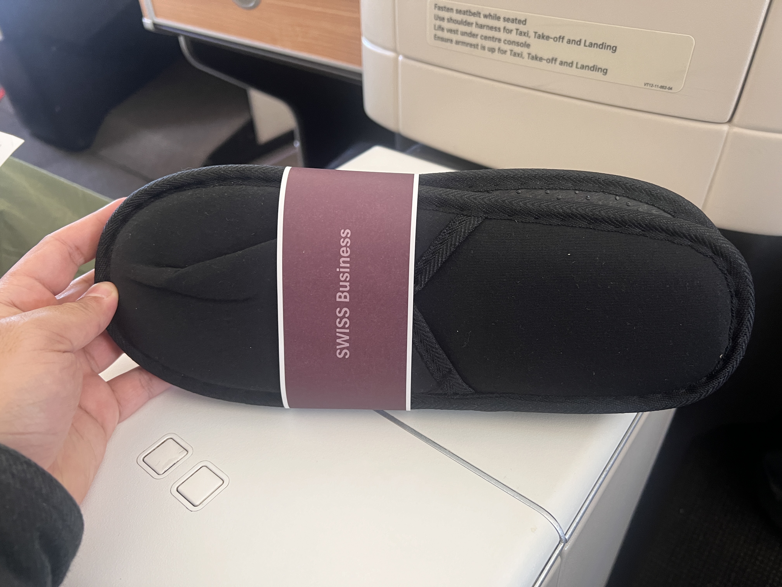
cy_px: 294
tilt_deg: -38.5
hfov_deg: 67.3
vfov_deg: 53.1
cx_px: 391
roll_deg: +2.7
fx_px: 587
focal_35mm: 26
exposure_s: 1/54
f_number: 1.5
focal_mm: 5.7
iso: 250
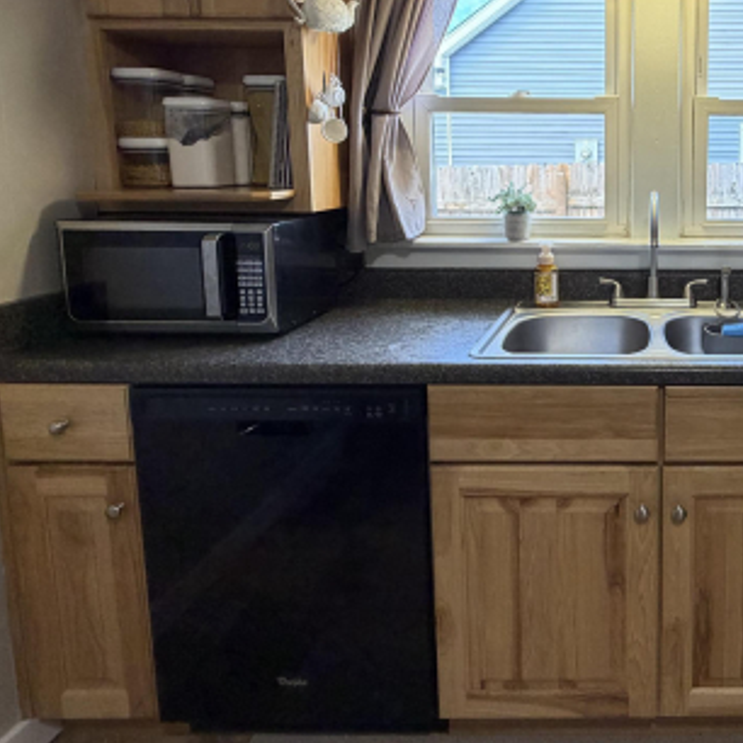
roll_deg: -0.3
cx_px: 647
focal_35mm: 27
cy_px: 238
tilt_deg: -6.8
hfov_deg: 52.9
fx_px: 656
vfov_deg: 57.6
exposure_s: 1/60
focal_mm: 2.22
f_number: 2.2
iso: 250
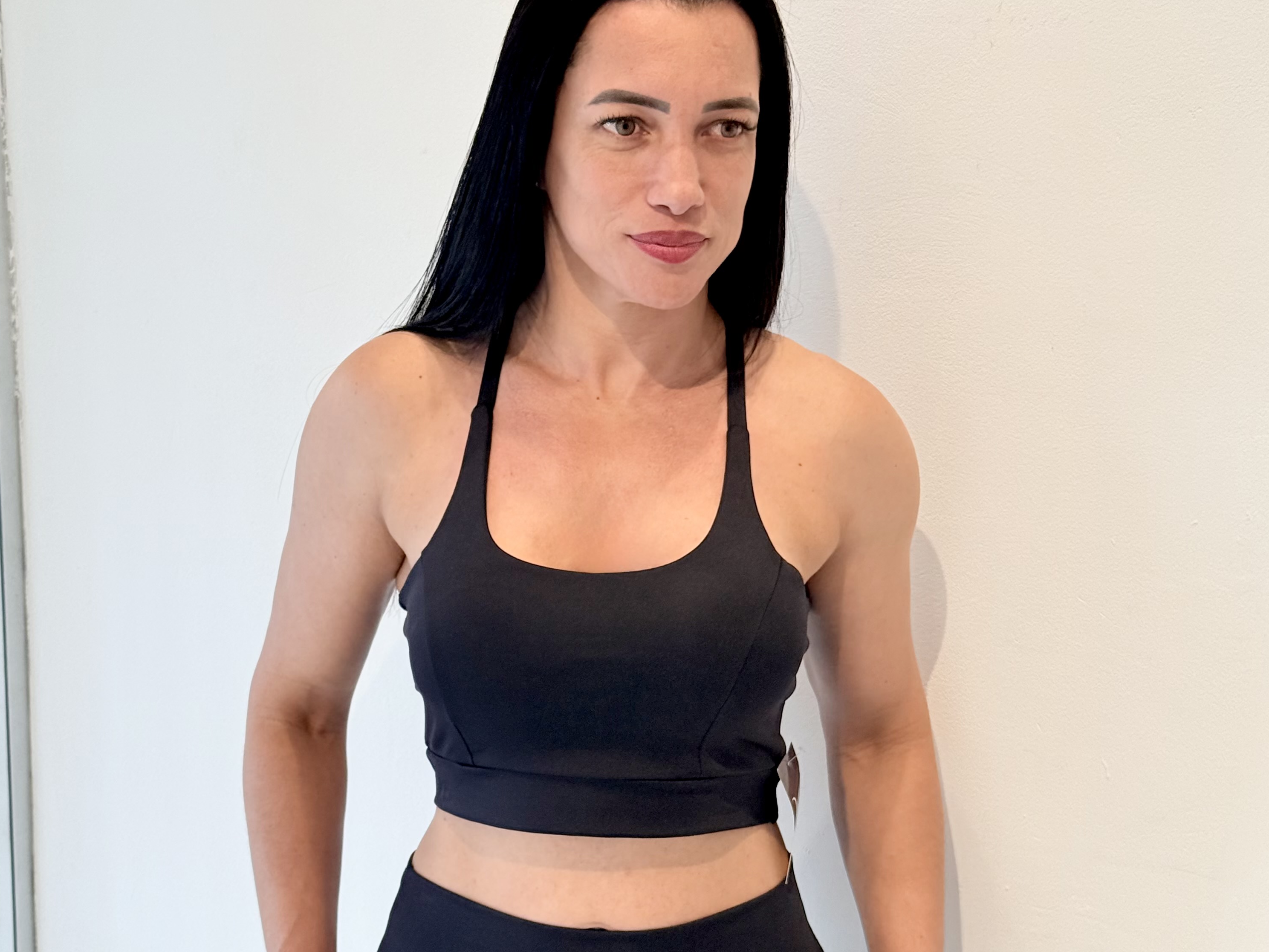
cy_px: 743
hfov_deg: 29.8
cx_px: 632
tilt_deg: -19.0
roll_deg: -4.3
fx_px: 2383
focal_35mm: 65
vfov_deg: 22.3
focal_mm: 6.76
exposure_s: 1/231
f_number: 1.78
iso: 160
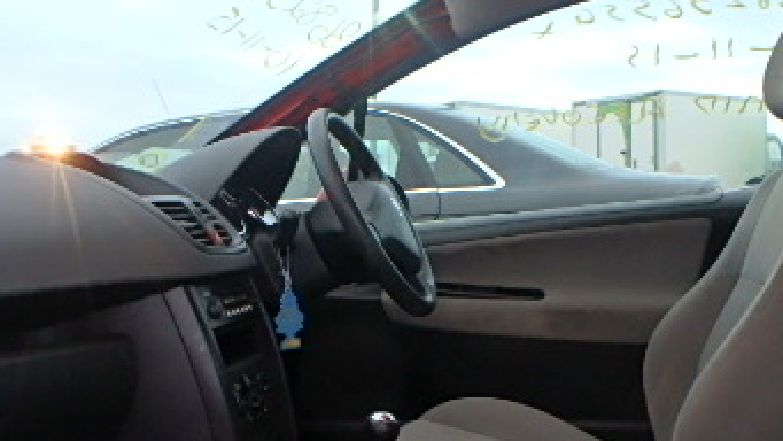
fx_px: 893
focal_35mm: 43
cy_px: 335
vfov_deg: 27.3
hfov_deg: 47.3
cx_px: 361
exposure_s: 1/30
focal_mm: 3.7
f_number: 3.5
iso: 320
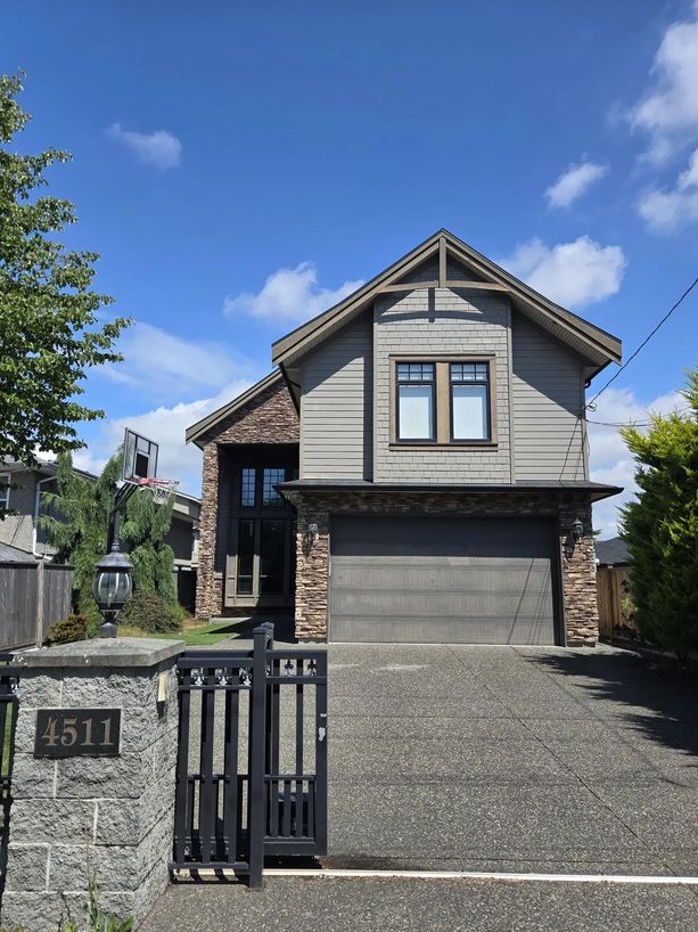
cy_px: 484
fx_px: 646
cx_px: 354
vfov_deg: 71.6
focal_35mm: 24
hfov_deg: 56.8
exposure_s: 1/2921
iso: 40
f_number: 1.8
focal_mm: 5.4
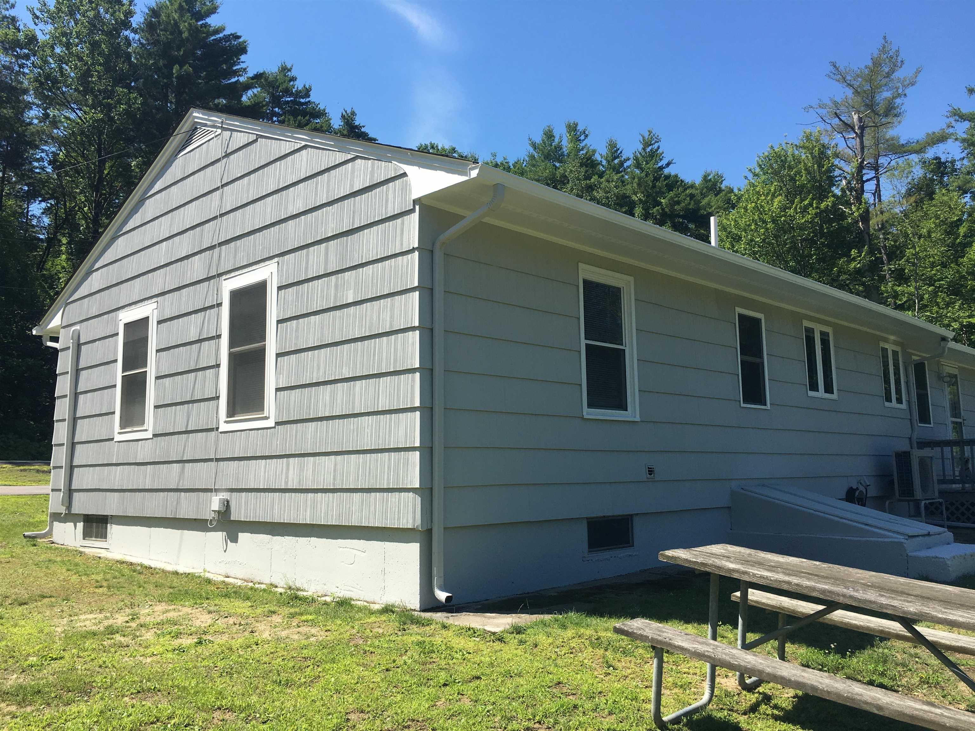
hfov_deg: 61.7
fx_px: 817
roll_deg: +1.2
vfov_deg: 48.2
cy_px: 366
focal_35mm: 29
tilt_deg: +8.7
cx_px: 488
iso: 25
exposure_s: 1/1040
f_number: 2.2
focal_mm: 4.15
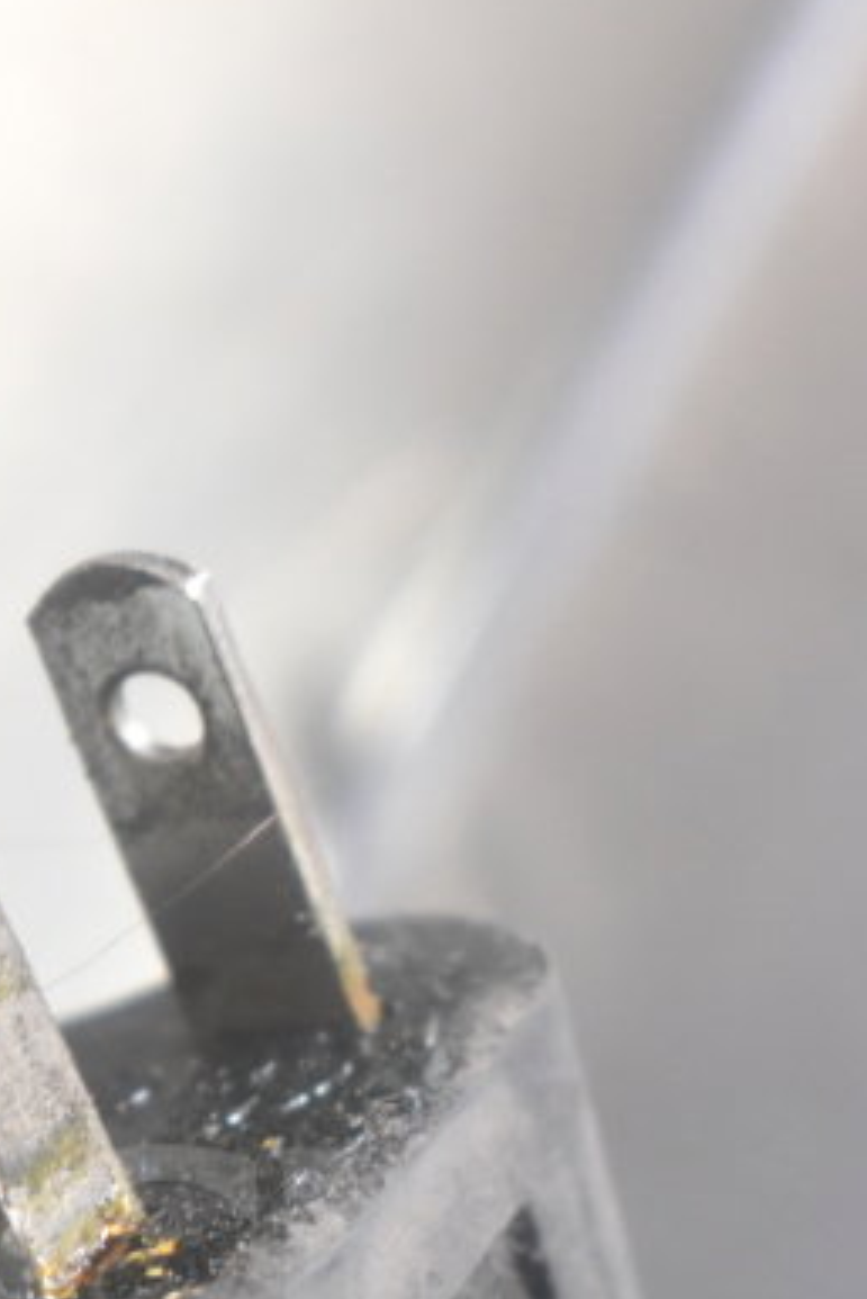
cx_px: 64
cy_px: 1415
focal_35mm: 196
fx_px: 7080
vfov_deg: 10.4
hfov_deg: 7.0
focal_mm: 55
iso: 1400
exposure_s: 1/100
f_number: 5.6
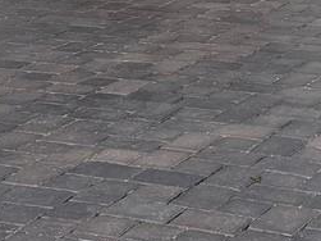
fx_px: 1418
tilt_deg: +0.1
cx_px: 281
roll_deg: +0.1
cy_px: -245
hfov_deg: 12.8
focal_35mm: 153
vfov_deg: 9.1
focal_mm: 6.76
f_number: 1.78
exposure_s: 1/11905
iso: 80
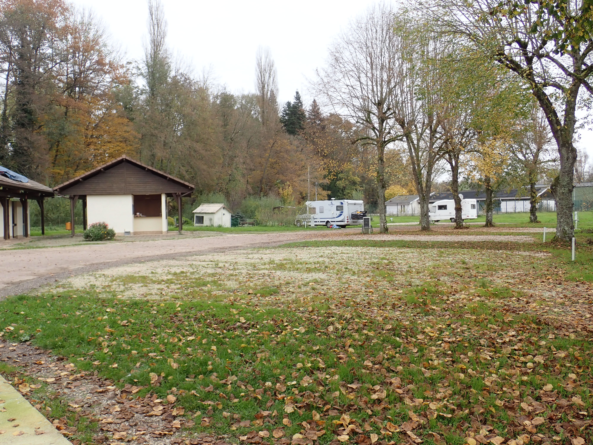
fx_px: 600
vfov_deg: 40.7
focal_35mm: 35
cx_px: 296
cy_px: 222
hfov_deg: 52.6
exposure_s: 1/80
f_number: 3.5
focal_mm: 6.42
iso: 100
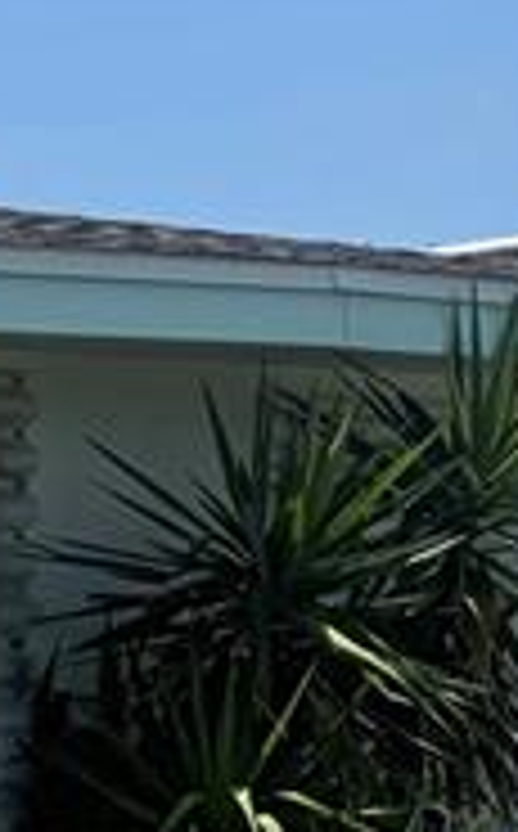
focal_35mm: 141
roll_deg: +0.0
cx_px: -1432
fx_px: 3197
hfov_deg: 7.3
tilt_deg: -1.3
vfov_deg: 14.7
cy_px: 738
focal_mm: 6.76
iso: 80
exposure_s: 1/6410
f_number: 1.78
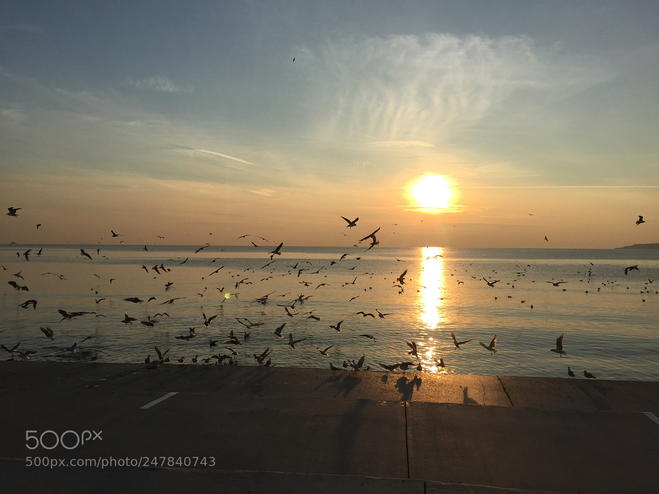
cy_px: 247
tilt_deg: +0.0
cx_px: 330
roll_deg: -0.1
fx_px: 552
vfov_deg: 48.2
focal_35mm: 29
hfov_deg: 61.7
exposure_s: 1/3597
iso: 32
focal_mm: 4.15
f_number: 2.2
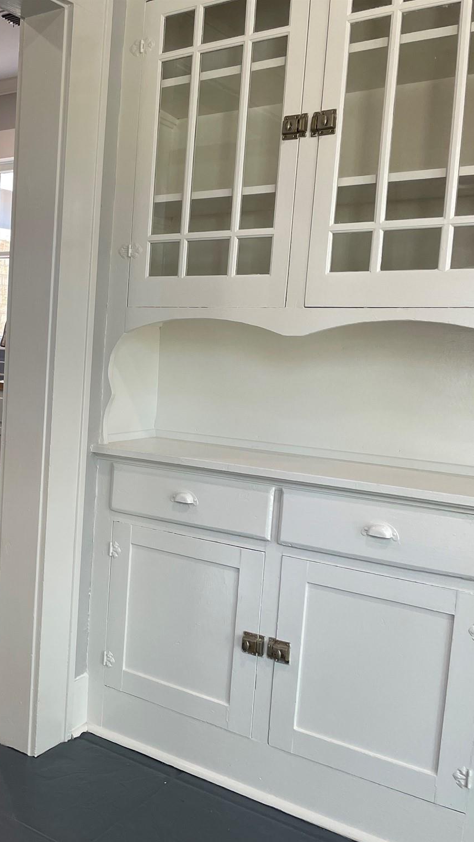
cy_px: 423
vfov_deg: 52.8
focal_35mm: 38
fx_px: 849
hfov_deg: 29.2
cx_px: 1
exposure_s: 1/120
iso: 125
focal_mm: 4.2
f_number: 1.6
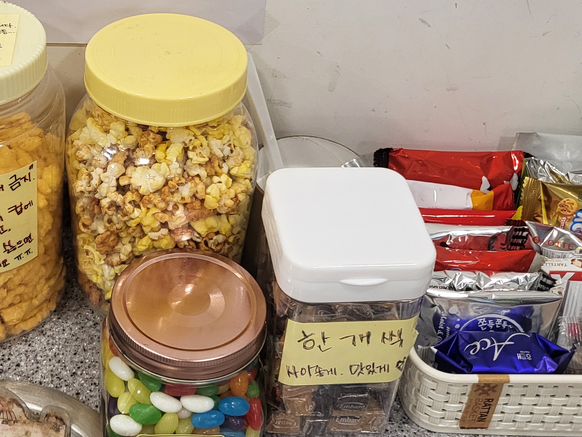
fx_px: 942
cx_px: 170
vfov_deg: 25.8
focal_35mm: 56
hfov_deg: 33.9
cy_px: 104
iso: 200
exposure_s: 1/120
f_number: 1.8
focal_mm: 4.25
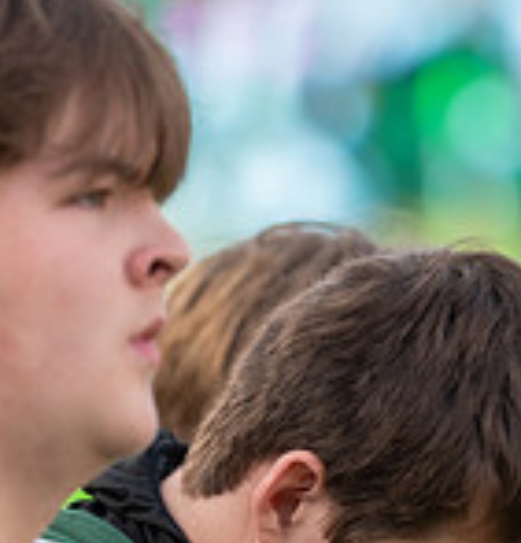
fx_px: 14820
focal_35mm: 852
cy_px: 574
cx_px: 129
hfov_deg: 2.0
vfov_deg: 2.1
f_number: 2.8
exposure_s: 1/320
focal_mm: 182
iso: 160
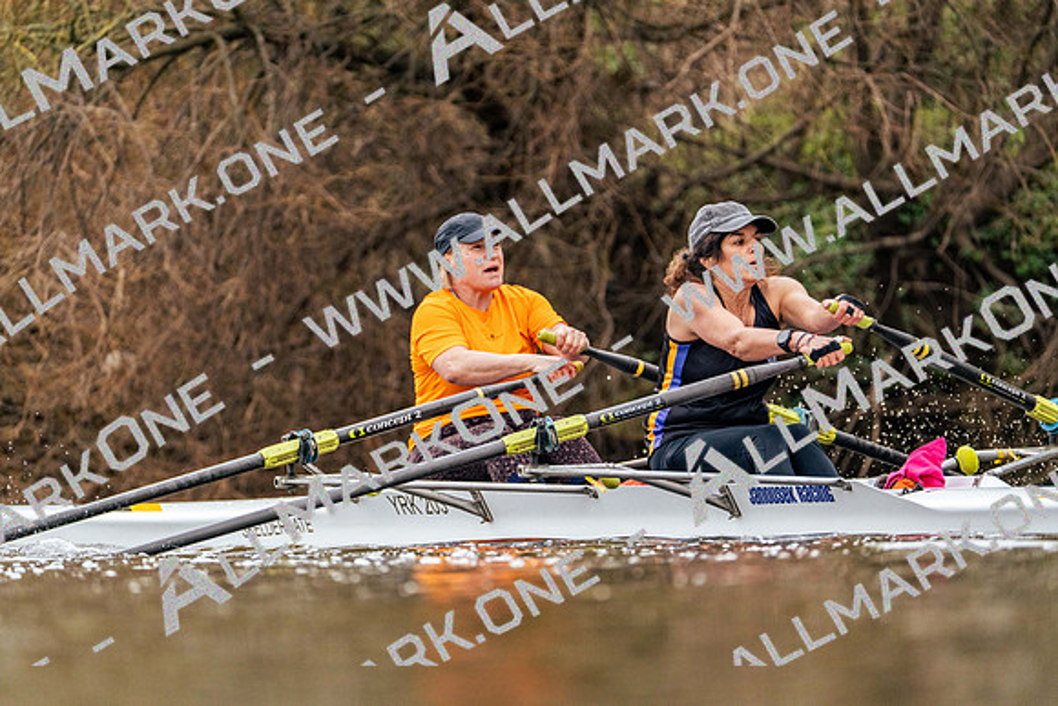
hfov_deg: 3.7
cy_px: 353
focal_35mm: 553
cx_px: 529
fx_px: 16255
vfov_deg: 2.5
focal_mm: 553
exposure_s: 1/2000
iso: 3200
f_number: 6.3
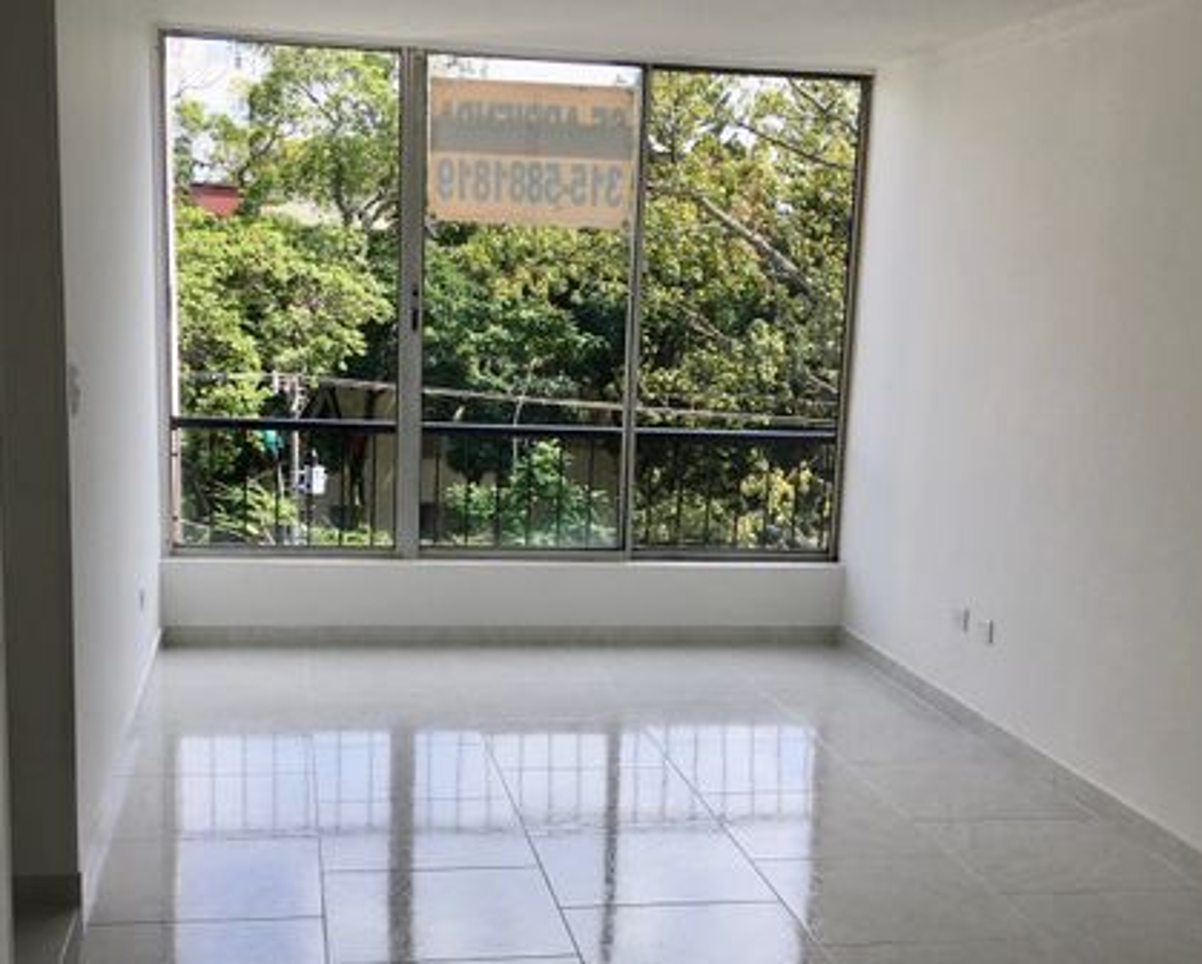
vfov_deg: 33.3
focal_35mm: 45
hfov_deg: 41.1
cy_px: 613
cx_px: 577
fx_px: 1602
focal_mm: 4.15
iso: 25
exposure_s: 1/615
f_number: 2.2
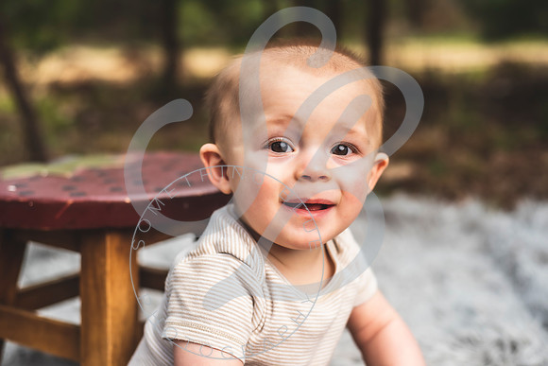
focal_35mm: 50
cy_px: 183
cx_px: 274
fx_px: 761
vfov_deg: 27.0
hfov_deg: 39.6
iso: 100
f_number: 2.8
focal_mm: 50
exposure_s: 1/1600
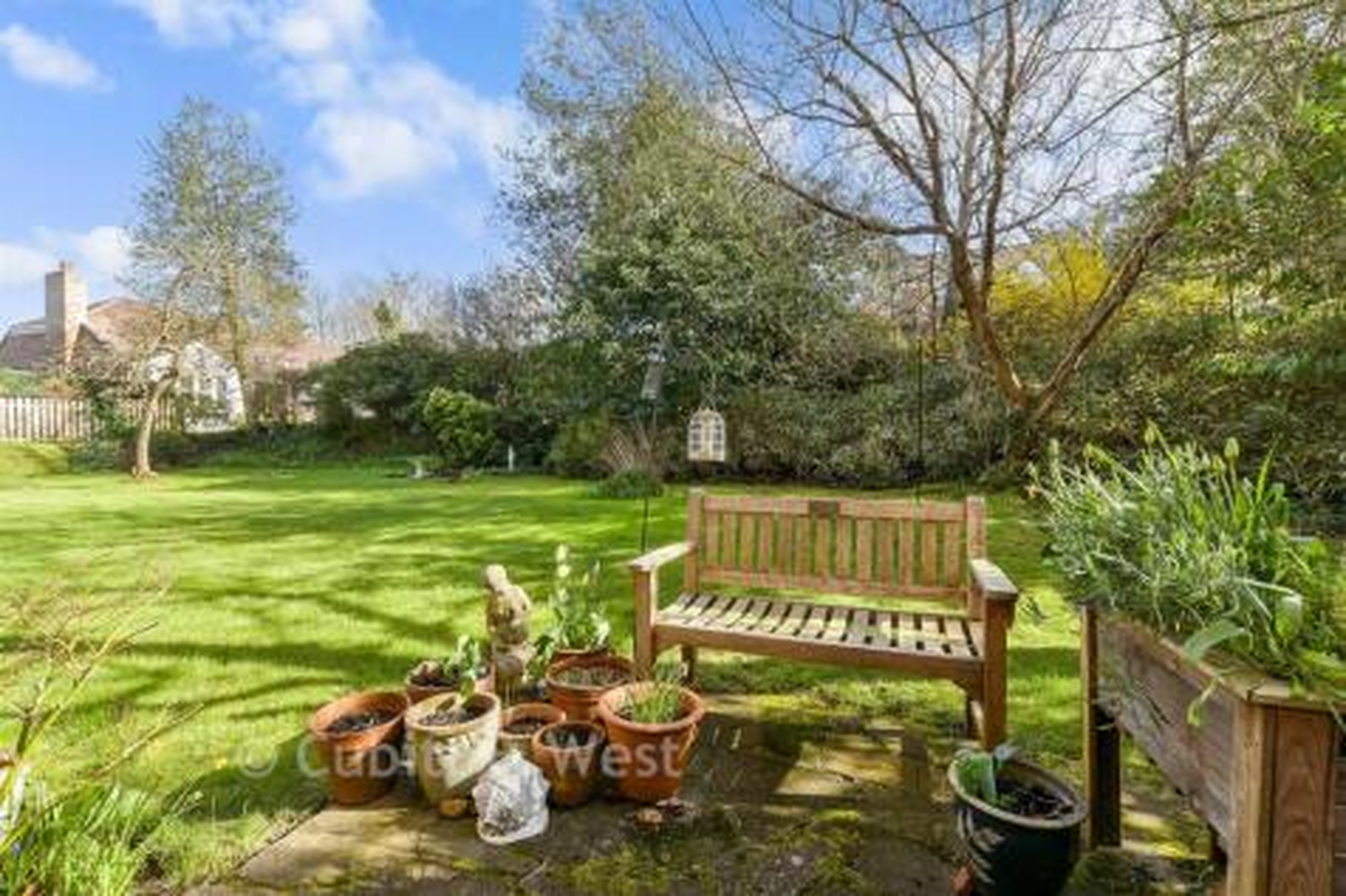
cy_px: 448
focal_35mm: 15
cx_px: 673
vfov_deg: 77.3
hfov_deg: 100.4
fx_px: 561
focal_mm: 10
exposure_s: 1/40
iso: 160
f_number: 8
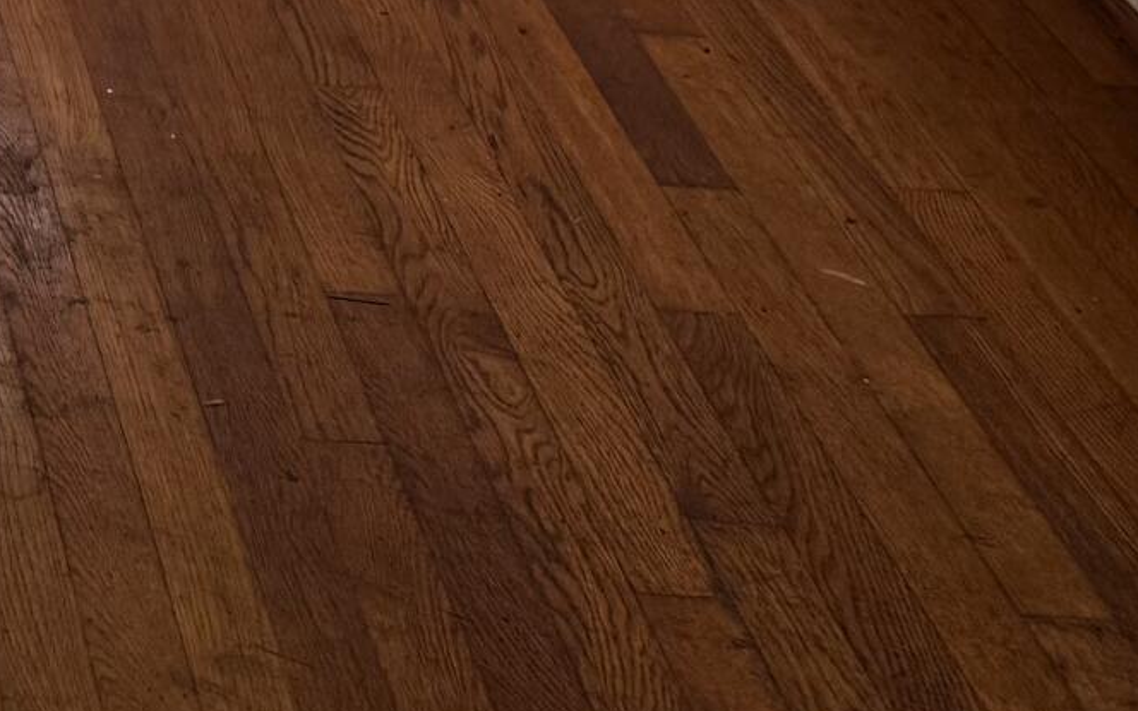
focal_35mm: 115
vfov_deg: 10.1
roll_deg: -0.8
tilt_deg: -11.2
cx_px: -824
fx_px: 3567
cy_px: -929
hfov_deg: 15.8
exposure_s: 1/120
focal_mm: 6.76
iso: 160
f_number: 1.78
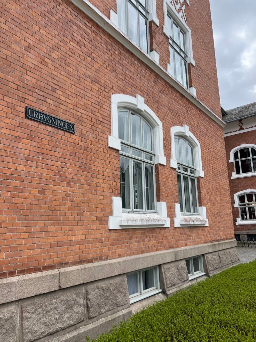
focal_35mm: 26
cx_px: 128
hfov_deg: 53.1
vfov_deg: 67.3
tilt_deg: +10.7
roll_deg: +1.7
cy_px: 171
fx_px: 256
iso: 50
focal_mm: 5.7
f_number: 1.5
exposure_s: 1/1431
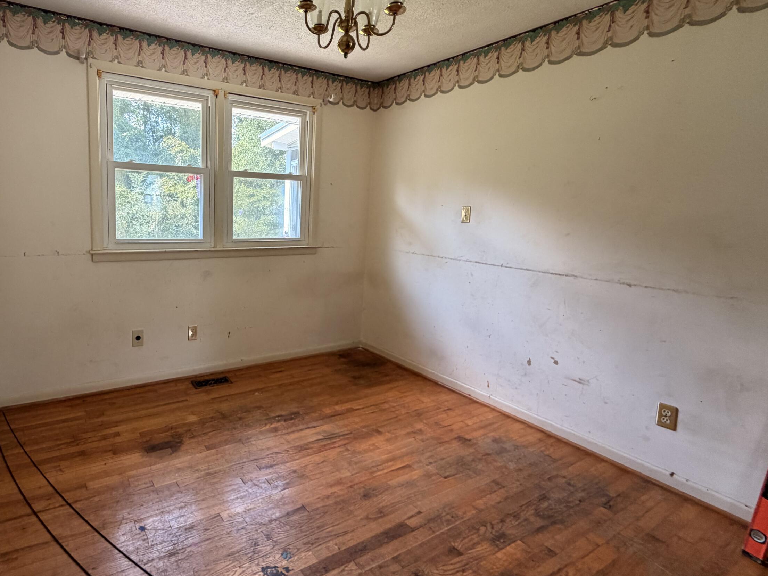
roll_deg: -1.2
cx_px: 269
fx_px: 422
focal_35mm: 19
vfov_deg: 68.5
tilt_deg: -7.5
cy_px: 262
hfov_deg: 82.3
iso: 200
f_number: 2.2
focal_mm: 2.22
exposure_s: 1/121
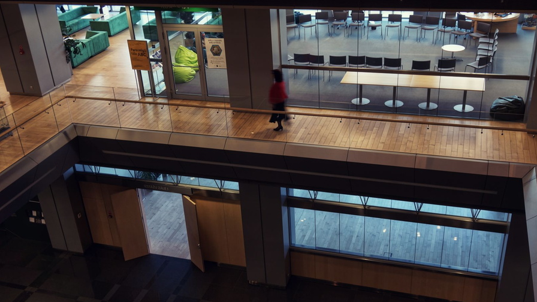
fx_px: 563
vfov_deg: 30.0
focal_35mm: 40
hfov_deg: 51.0
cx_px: 270
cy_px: 170
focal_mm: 25
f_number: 4
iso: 100
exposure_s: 1/15
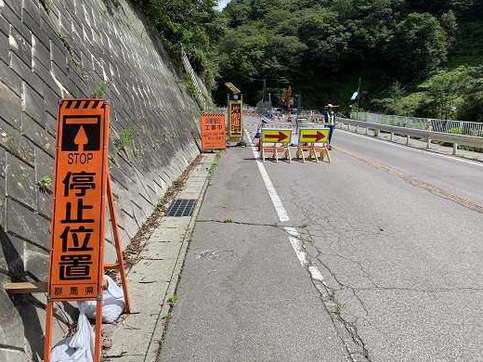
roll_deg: -1.0
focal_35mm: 27
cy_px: 175
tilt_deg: -15.1
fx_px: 377
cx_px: 246
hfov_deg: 65.3
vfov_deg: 51.3
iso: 25
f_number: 1.8
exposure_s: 1/1585
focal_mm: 4.25
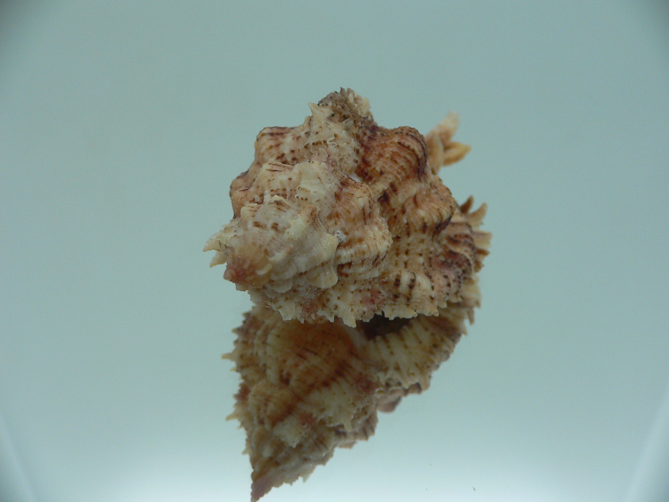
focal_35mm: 35
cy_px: 251
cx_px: 334
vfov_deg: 40.7
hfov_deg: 52.6
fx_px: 676
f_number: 2.8
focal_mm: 4.6
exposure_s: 1/60
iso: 80
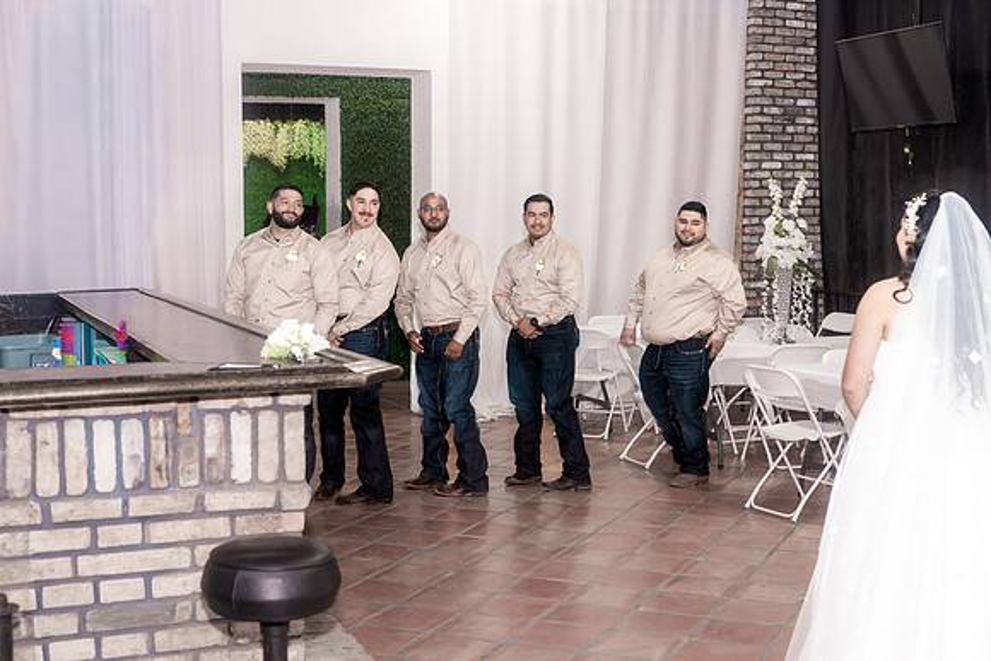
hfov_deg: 41.1
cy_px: 330
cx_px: 496
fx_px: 1322
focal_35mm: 48
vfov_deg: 28.1
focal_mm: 48
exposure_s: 1/250
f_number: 4
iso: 2000
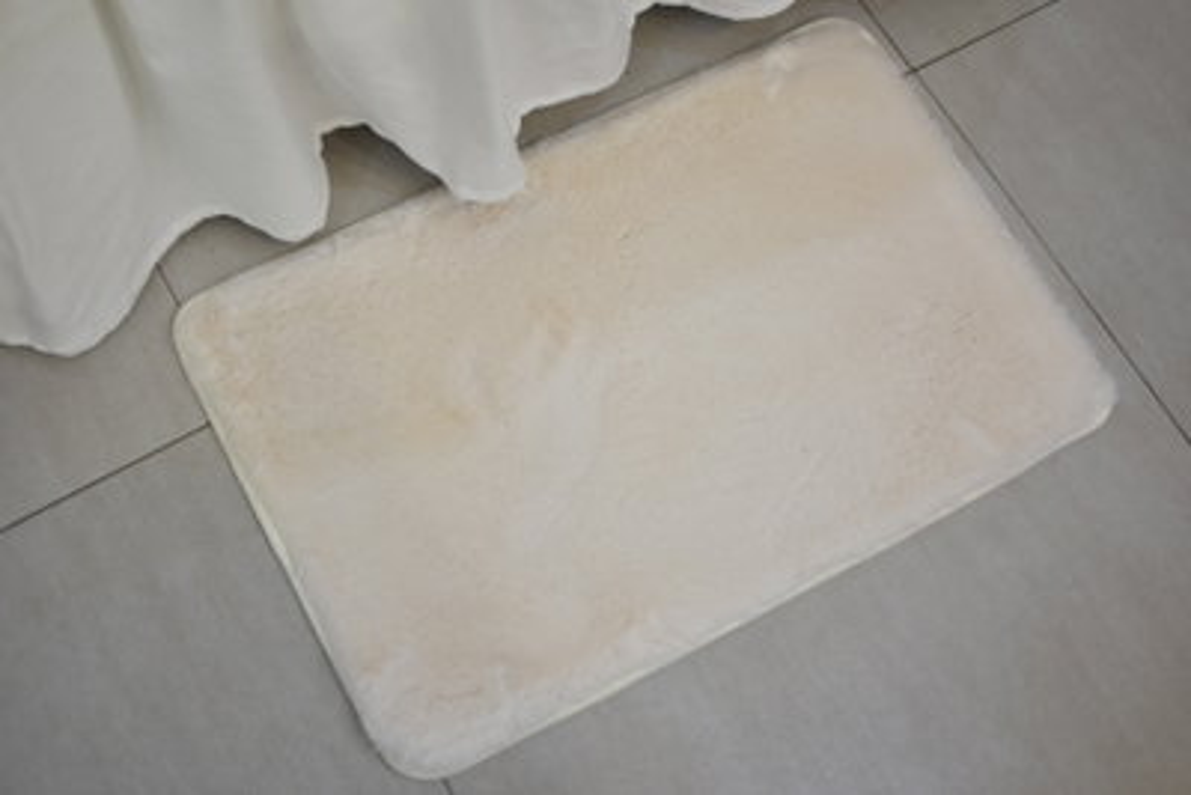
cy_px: 398
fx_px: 1737
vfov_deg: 25.8
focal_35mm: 52
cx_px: 596
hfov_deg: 37.8
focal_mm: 35
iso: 200
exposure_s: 1/125
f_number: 1.8
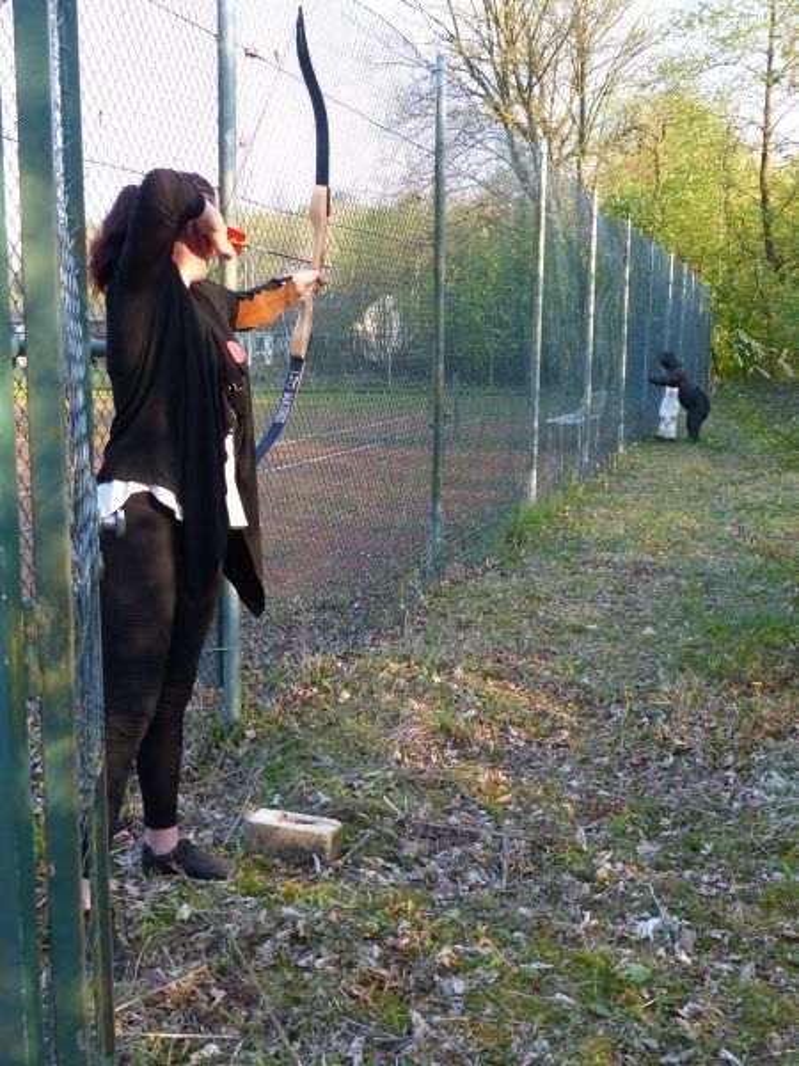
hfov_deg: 34.3
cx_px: 400
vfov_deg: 44.8
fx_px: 1293
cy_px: 533
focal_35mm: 42
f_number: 3.2
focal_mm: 7.6
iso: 100
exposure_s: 1/125
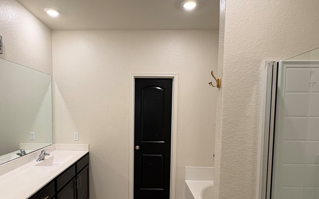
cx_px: 141
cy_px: 122
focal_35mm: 23
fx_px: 200
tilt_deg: -3.2
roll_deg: +0.4
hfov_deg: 76.9
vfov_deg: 52.6
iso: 200
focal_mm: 2.22
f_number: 2.2
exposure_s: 1/120
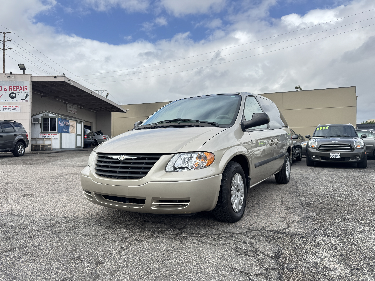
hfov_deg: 71.6
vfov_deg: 56.8
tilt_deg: +0.0
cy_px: 140
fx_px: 260
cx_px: 188
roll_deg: -0.2
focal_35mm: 24
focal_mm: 6.76
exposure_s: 1/2506
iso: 80
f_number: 1.78
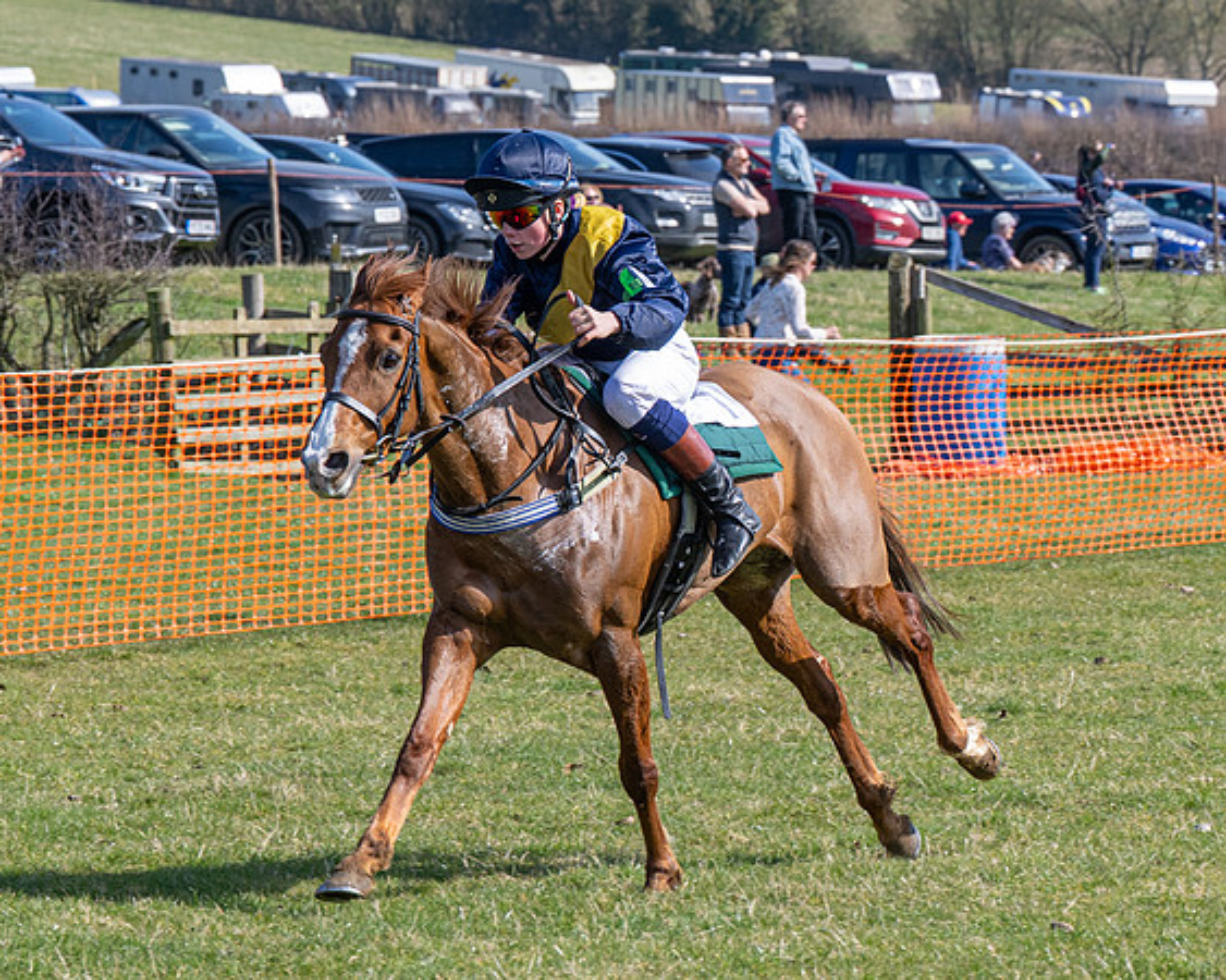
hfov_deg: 9.9
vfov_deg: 7.9
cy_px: 528
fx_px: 7059
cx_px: 444
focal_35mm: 195
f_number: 5
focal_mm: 80
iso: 200
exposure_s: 1/1000
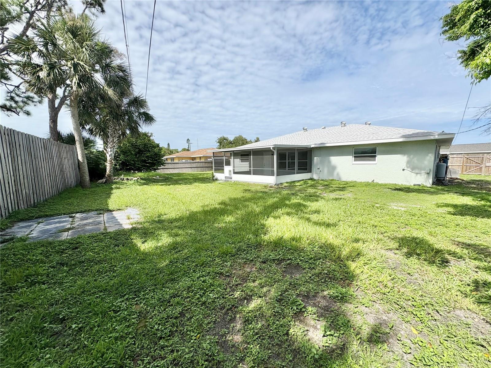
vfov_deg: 85.7
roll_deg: +1.5
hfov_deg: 102.1
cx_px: 246
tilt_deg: -5.1
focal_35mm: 14
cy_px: 184
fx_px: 199
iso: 50
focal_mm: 2.22
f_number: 2.2
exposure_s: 1/2494
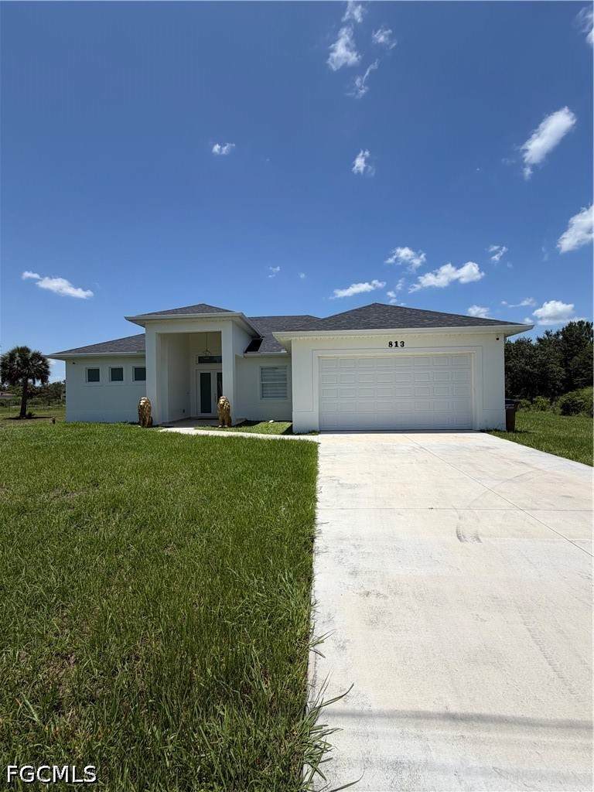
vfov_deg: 102.1
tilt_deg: +0.9
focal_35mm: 14
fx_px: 320
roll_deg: +0.7
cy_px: 396
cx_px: 297
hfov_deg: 85.7
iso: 20
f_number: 2.2
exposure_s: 1/1464
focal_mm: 2.22
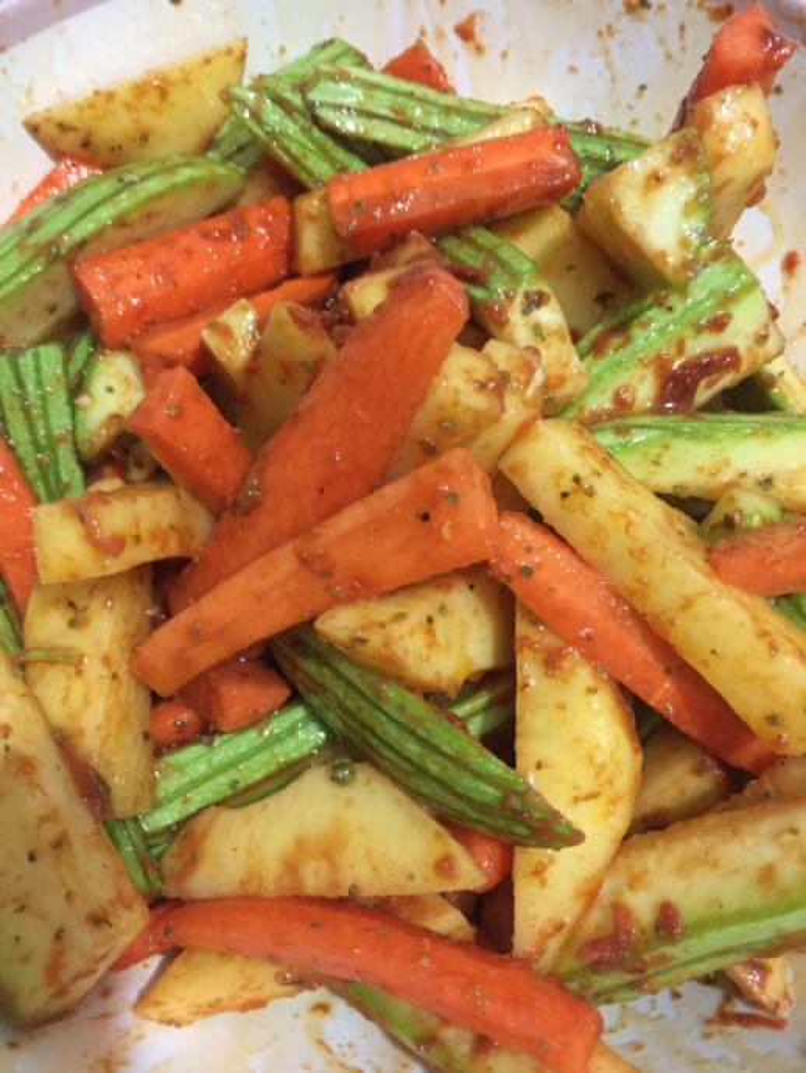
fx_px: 900
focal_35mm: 29
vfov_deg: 61.6
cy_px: 536
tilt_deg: -66.0
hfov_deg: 48.3
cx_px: 403
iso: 250
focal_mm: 4.15
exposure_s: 1/20
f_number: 2.2
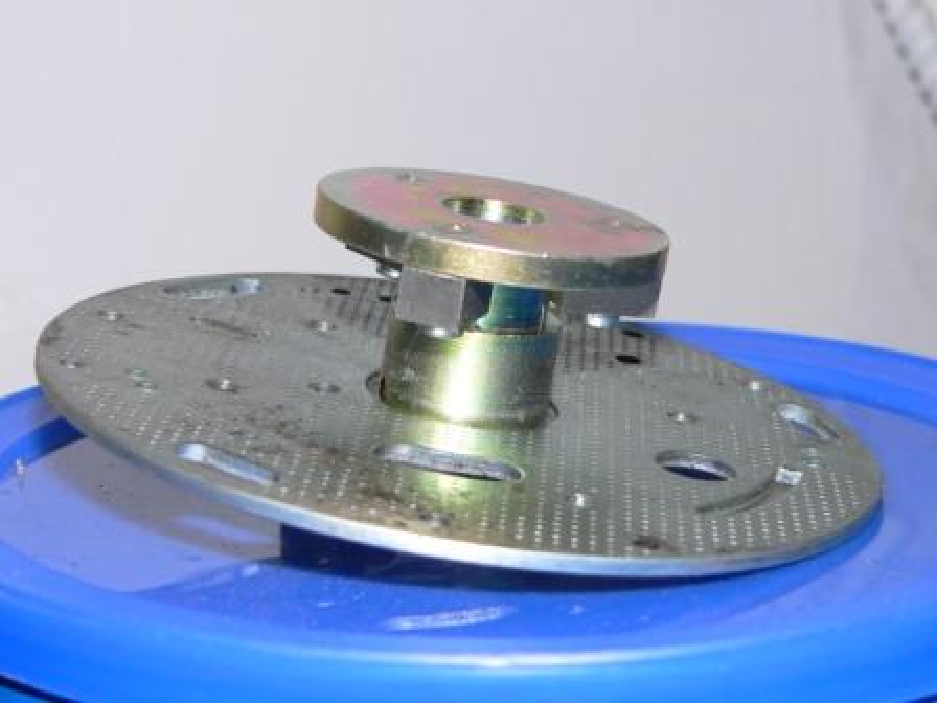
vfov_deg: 16.8
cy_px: 352
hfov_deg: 22.3
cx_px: 468
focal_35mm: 88
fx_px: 2382
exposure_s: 1/60
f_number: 4
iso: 100
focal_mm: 14.7
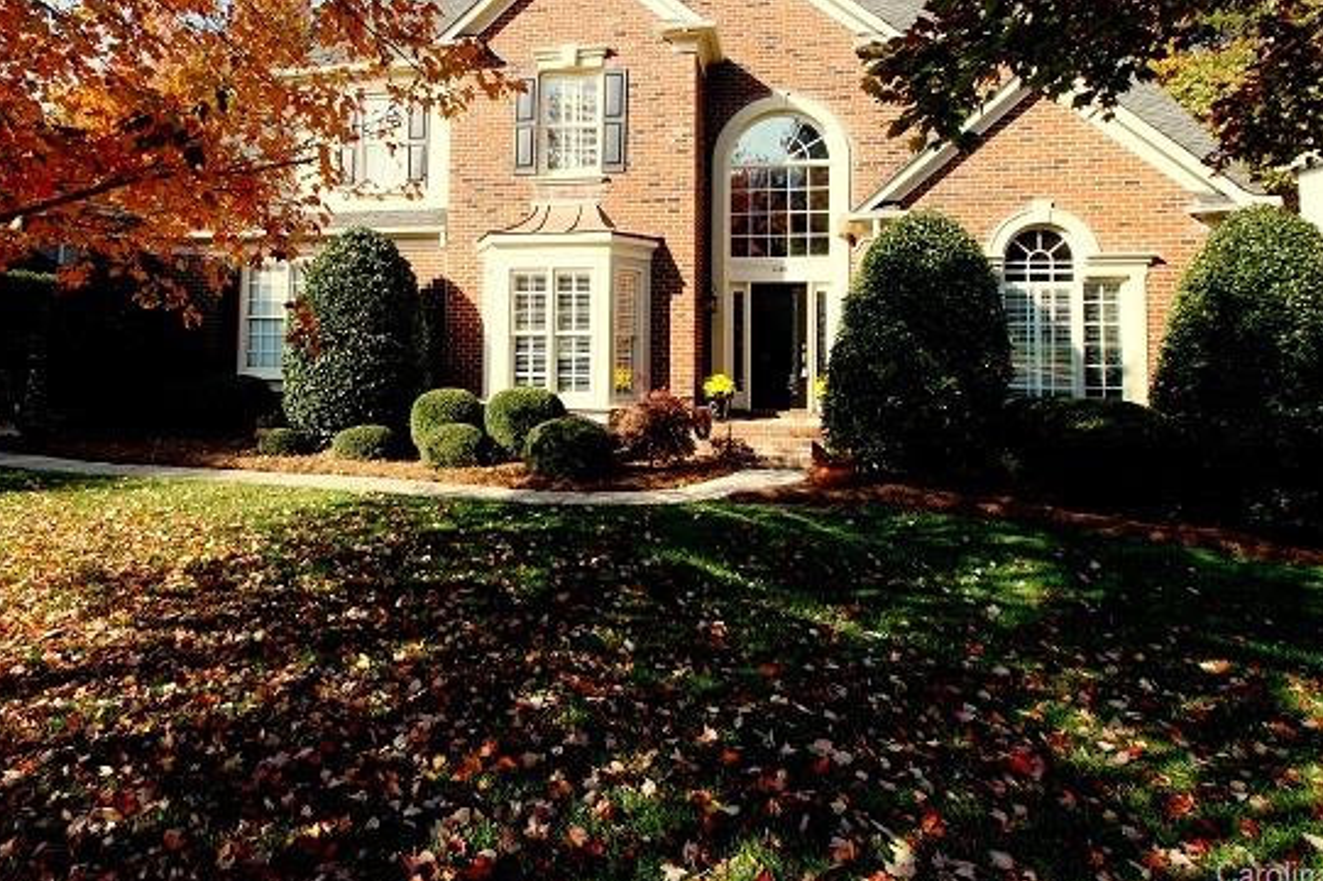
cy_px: 311
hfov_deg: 83.9
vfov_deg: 60.7
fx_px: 735
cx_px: 615
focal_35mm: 20
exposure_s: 1/100
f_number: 5.6
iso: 100
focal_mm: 10
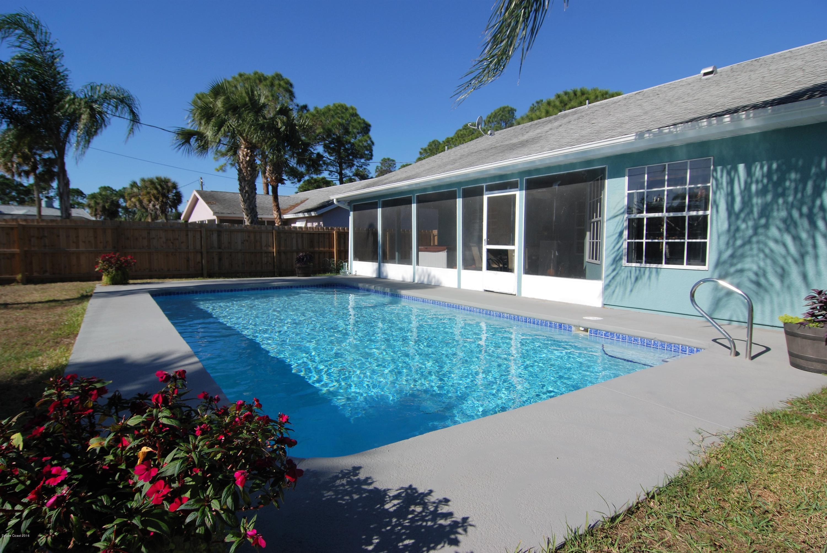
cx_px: 414
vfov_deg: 67.5
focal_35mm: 18
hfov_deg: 89.9
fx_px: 414
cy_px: 276
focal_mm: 12
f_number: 8
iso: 100
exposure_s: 1/250
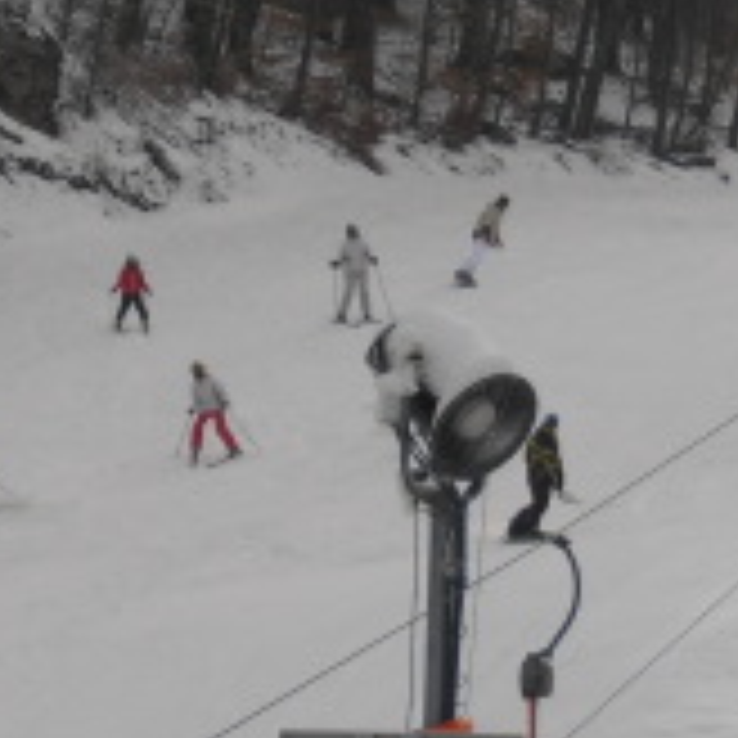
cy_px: 482
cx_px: 302
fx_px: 8611
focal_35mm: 357
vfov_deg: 4.9
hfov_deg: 4.9
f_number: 5.8
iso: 80
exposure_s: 1/500
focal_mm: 24.39
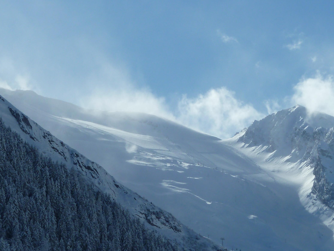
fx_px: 2740
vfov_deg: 5.2
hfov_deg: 7.0
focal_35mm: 284
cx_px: 175
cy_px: 121
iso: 80
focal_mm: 25.9
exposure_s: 1/1000
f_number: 5.6
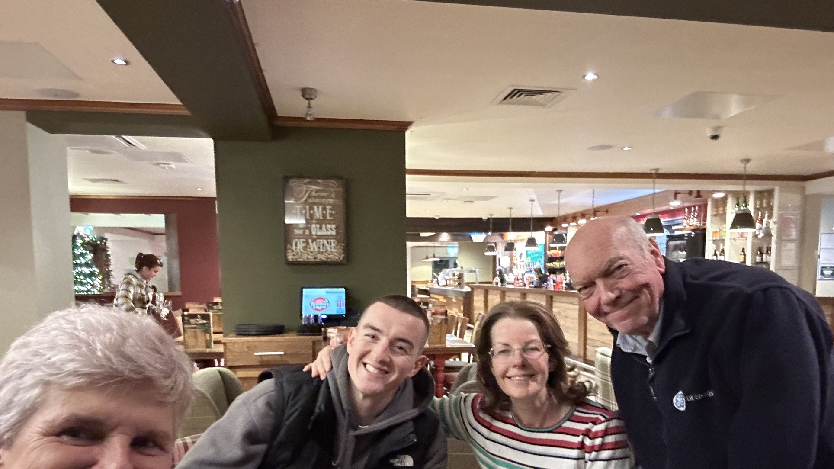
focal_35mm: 26
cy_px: 324
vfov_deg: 43.6
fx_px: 575
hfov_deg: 71.9
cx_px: 431
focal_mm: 2.69
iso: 800
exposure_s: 1/17
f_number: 1.9
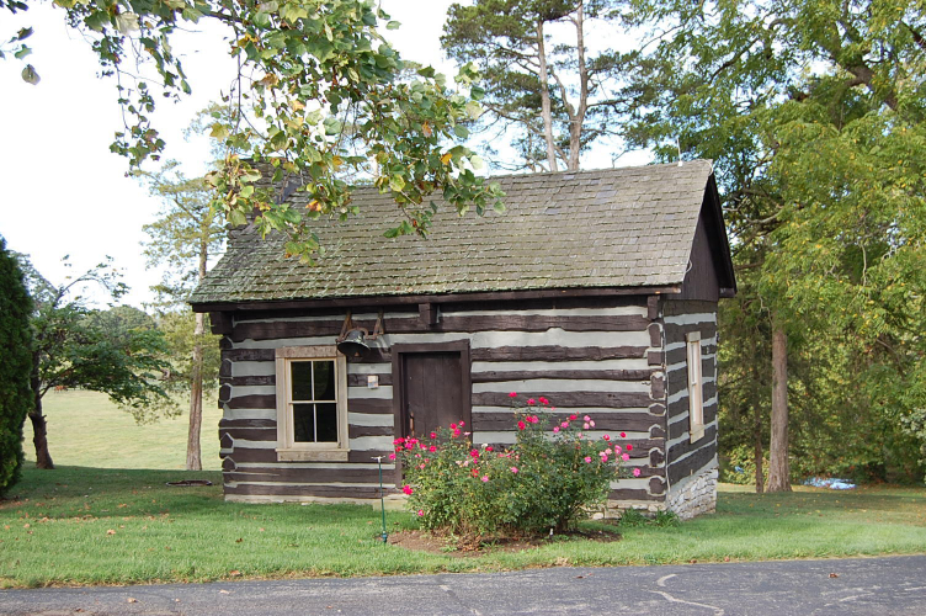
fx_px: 1234
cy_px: 308
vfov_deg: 28.0
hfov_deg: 41.1
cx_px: 463
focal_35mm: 48
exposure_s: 1/160
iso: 200
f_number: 6.3
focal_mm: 32
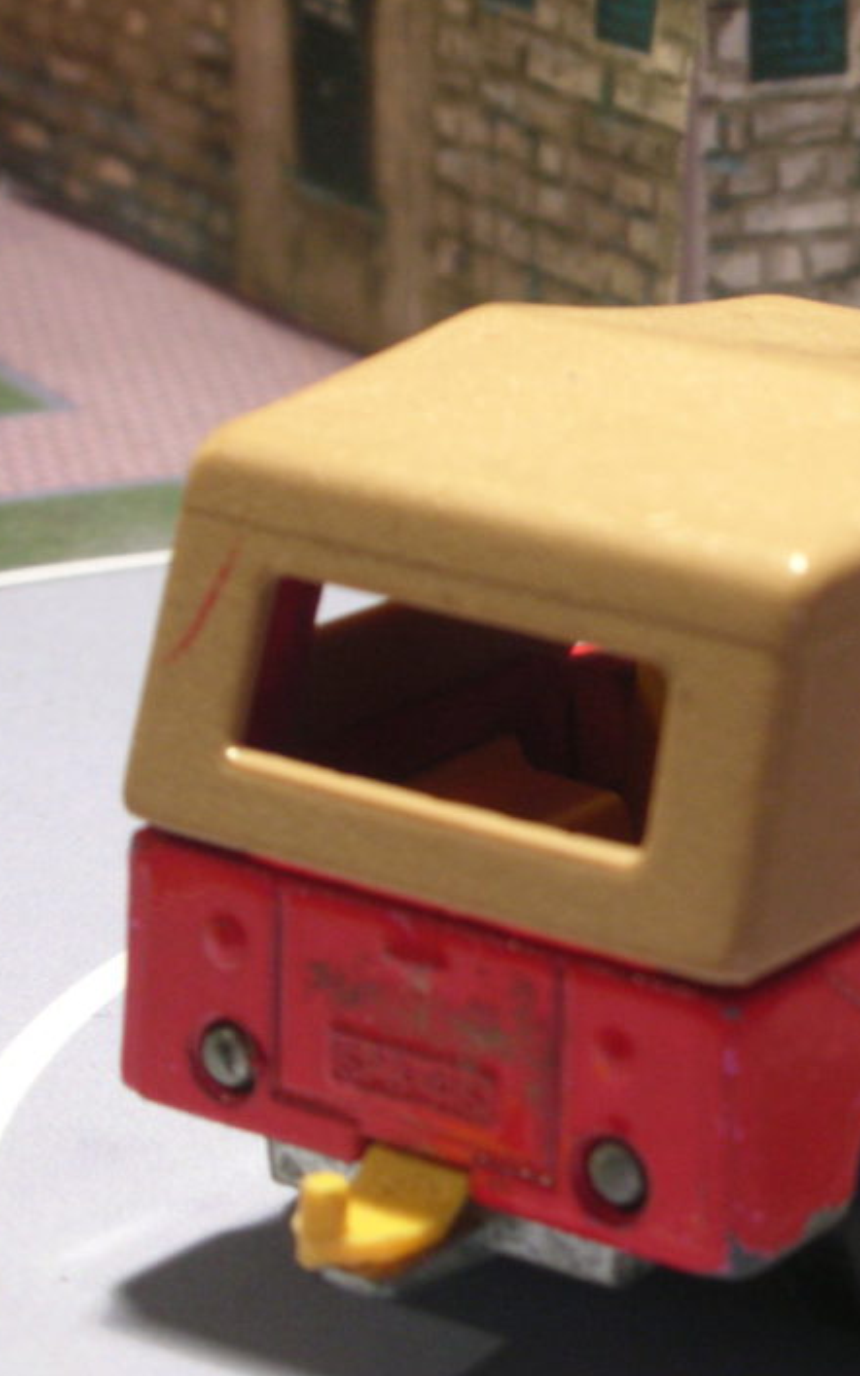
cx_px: 967
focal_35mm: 132
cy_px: 693
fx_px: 4949
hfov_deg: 9.8
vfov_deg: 15.8
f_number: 4.8
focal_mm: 14.3
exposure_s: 1/2.5
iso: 100
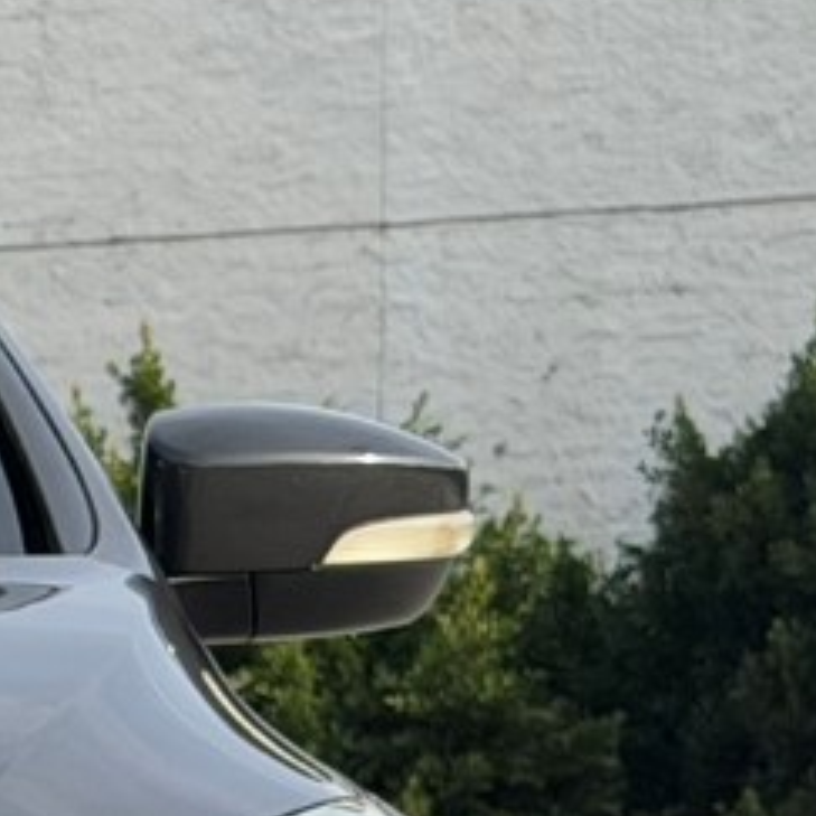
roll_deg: +1.2
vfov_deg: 6.8
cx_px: -1135
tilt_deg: -0.9
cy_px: 1387
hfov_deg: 6.6
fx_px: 6694
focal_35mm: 251
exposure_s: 1/2976
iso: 64
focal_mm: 6.76
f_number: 1.78
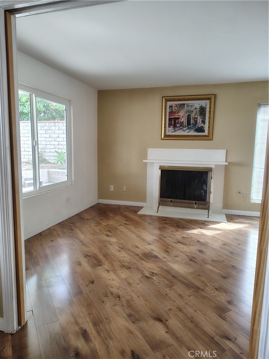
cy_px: 180
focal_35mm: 24
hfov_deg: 56.8
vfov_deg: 71.6
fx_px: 249
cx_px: 134
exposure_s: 1/120
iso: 470
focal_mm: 5.56
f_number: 1.8
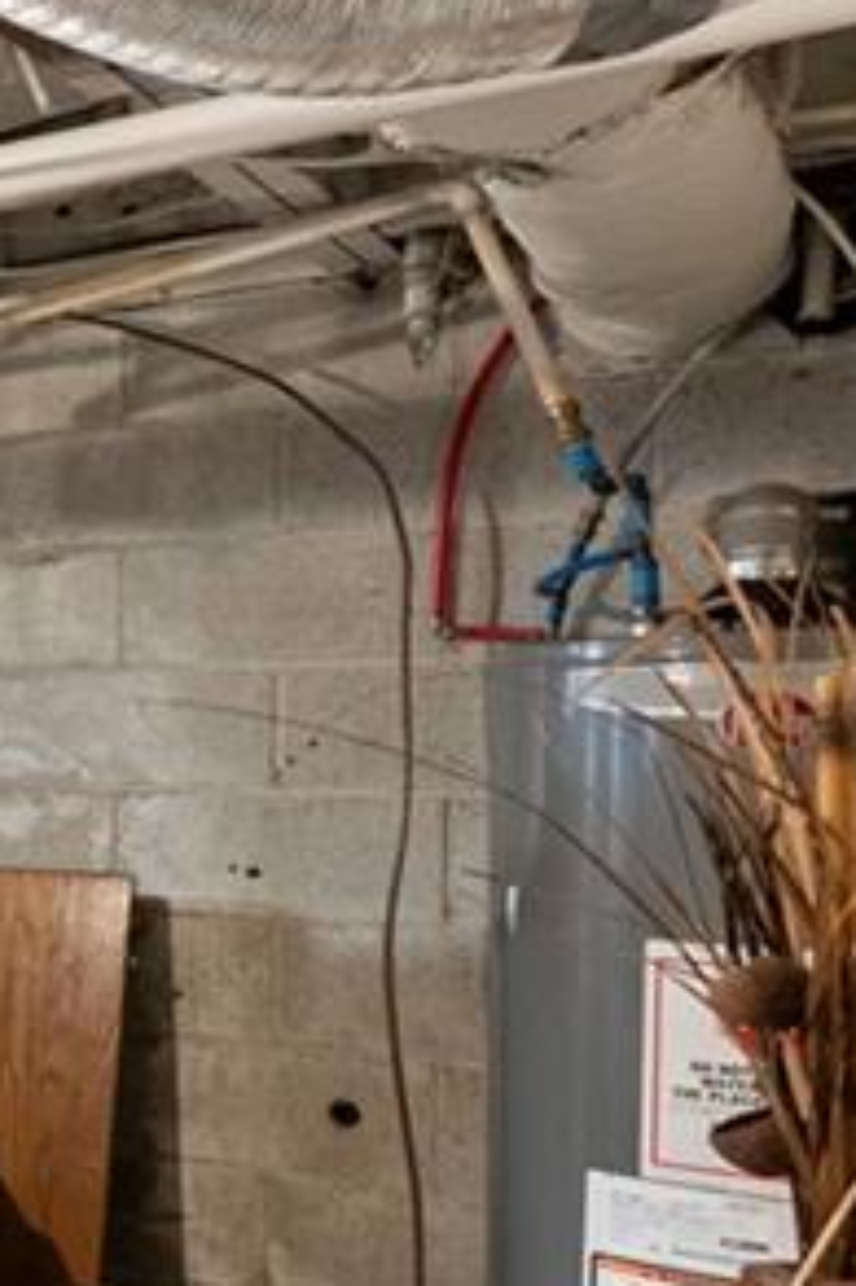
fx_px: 1750
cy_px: 770
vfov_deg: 40.2
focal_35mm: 49
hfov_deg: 14.5
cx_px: -1282
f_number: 7.1
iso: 640
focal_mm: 14
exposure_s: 1/1.67
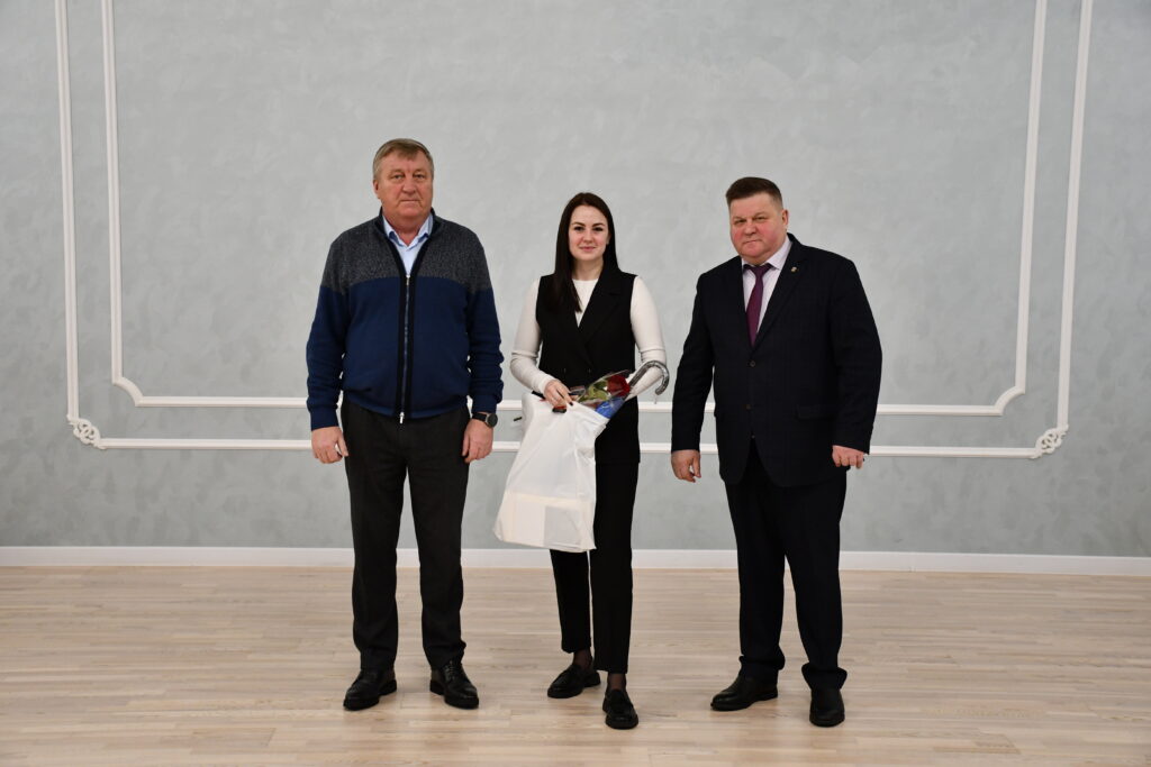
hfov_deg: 38.9
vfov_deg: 26.5
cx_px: 576
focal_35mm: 51
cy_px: 384
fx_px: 1631
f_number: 4.2
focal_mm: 34
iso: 1250
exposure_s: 1/125
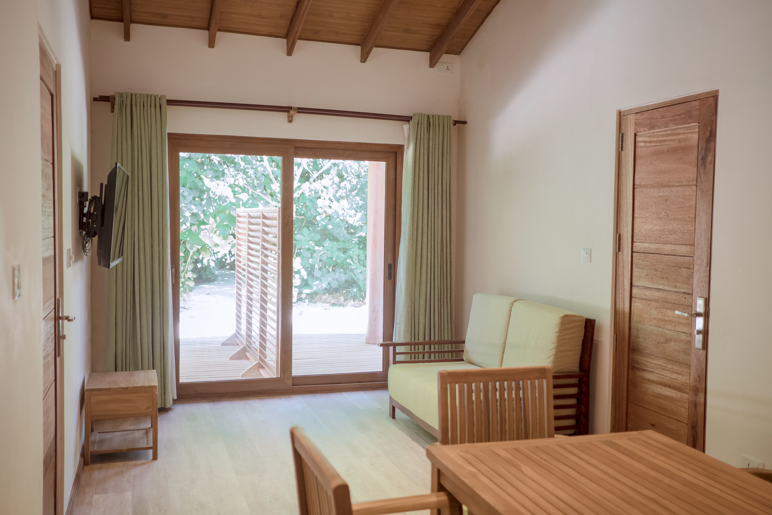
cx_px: 386
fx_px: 750
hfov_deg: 54.4
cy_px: 258
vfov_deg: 37.8
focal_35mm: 35
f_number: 2.2
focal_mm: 23
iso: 1000
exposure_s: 1/125
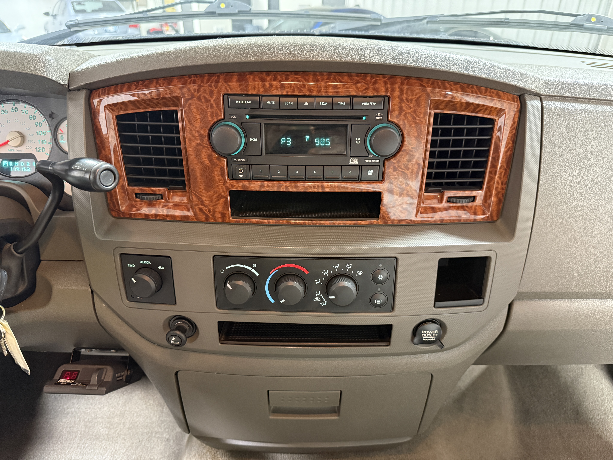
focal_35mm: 24
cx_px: 306
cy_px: 230
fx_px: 425
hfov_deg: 71.6
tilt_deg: -27.3
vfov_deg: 56.8
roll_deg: +0.1
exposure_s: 1/40
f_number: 1.78
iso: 800
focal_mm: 6.76
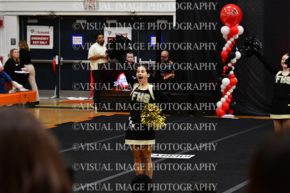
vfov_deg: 9.3
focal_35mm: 147
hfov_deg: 14.0
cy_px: 96
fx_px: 1184
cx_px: 145
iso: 4000
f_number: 4
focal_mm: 98
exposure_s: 1/500
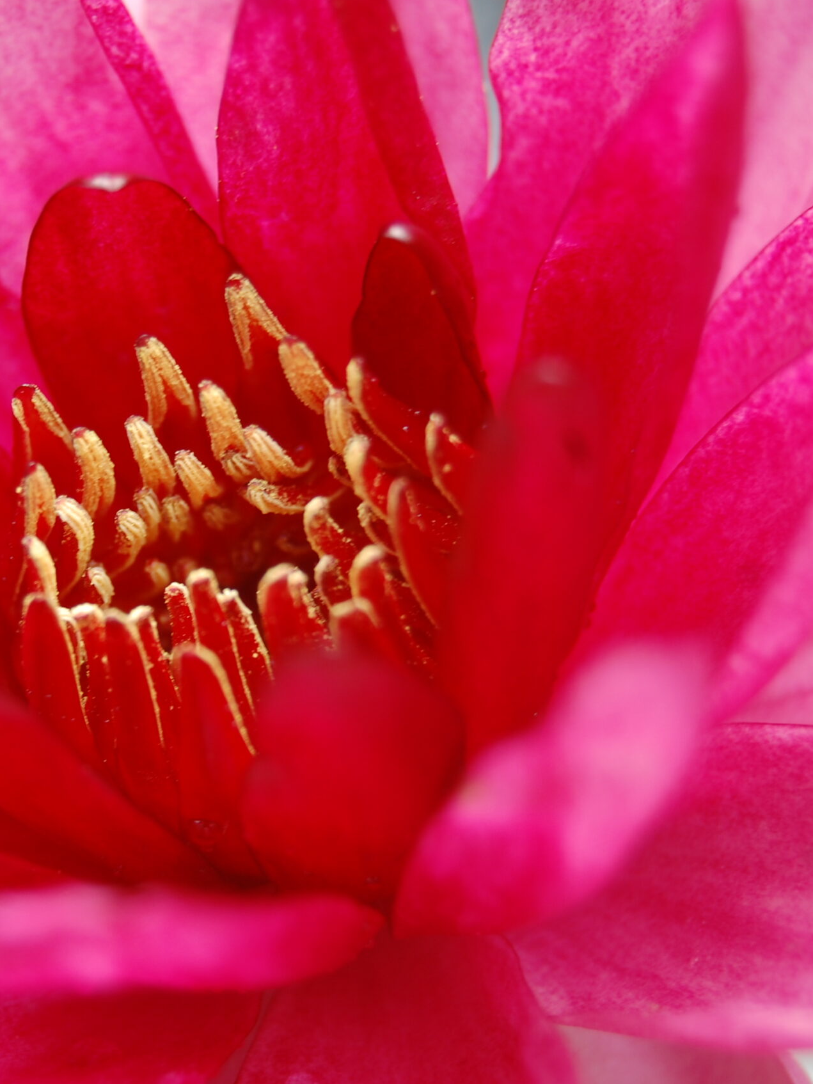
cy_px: 540
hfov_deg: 12.3
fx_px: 3750
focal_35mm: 120
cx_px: 235
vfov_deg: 16.5
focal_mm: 55
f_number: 5.6
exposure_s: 1/125
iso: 200
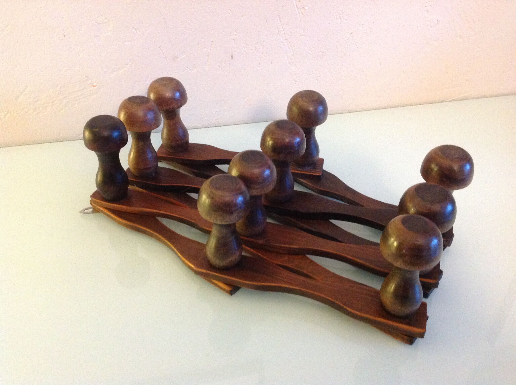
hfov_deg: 52.7
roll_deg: -0.5
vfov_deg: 40.6
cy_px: 192
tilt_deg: -37.6
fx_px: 521
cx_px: 258
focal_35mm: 35
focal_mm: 4.28
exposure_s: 1/15
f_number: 2.4
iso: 500
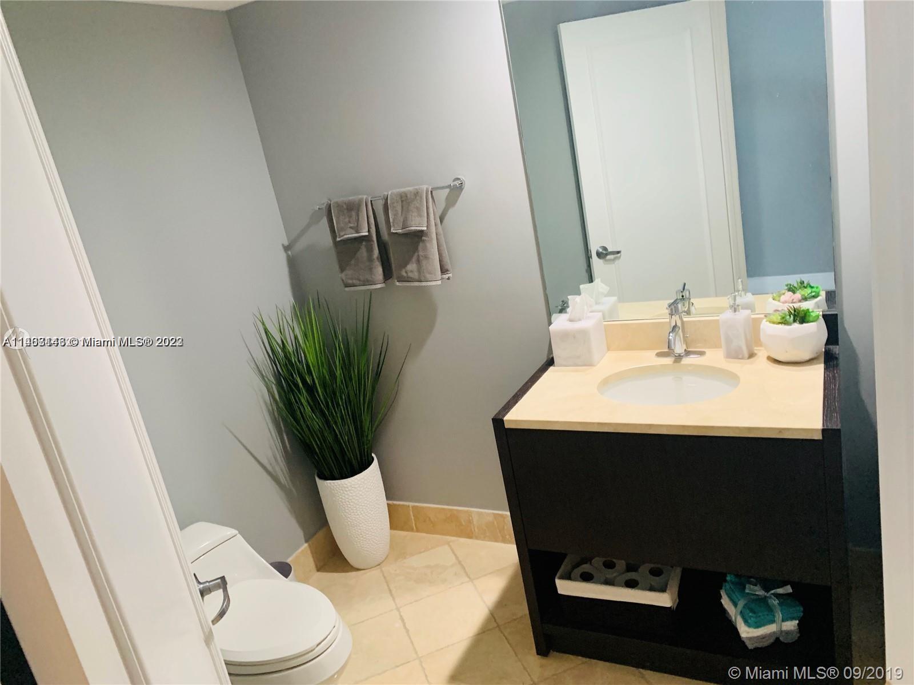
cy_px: 342
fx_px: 687
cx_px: 457
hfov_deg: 67.3
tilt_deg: -15.9
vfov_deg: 53.1
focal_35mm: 26
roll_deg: +10.7
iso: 320
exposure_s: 1/60
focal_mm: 4.25
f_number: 1.8
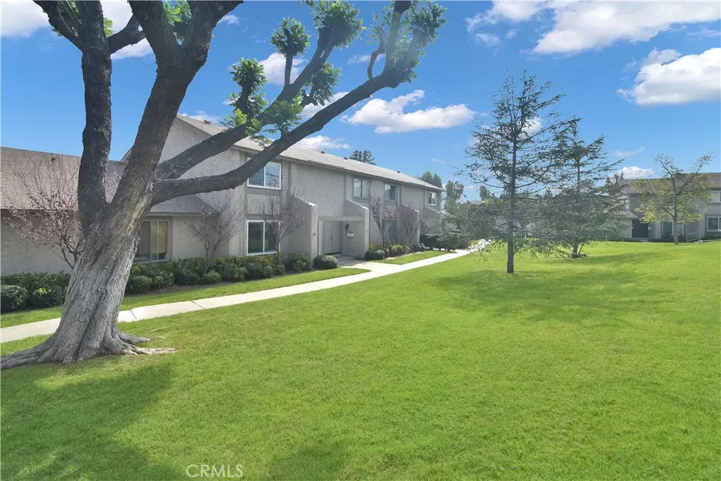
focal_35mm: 15
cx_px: 360
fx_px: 300
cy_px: 240
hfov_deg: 100.4
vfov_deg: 77.3
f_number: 8
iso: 220
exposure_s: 1/500
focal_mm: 10
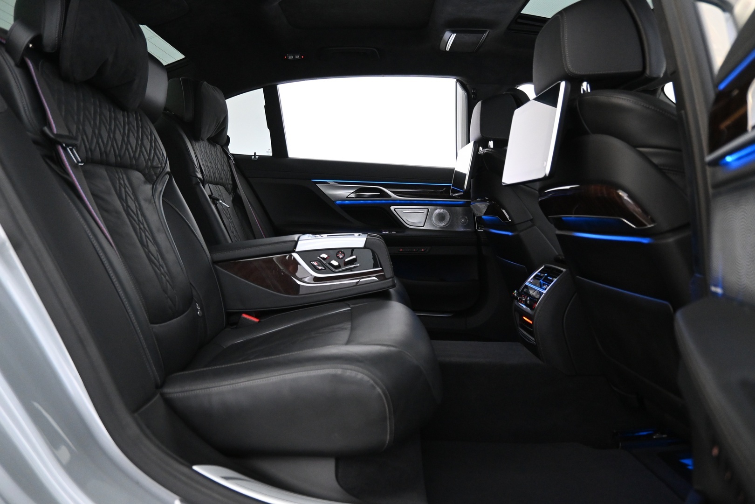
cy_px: 252
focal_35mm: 26
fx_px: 535
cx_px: 378
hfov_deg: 70.4
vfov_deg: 50.4
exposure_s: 1/25
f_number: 3.5
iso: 2800
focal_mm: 17
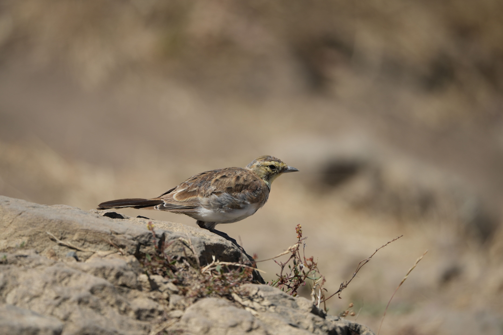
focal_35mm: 400
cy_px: 168
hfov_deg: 5.2
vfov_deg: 3.4
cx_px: 252
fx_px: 5588
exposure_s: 1/1250
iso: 250
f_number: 6.3
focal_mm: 400
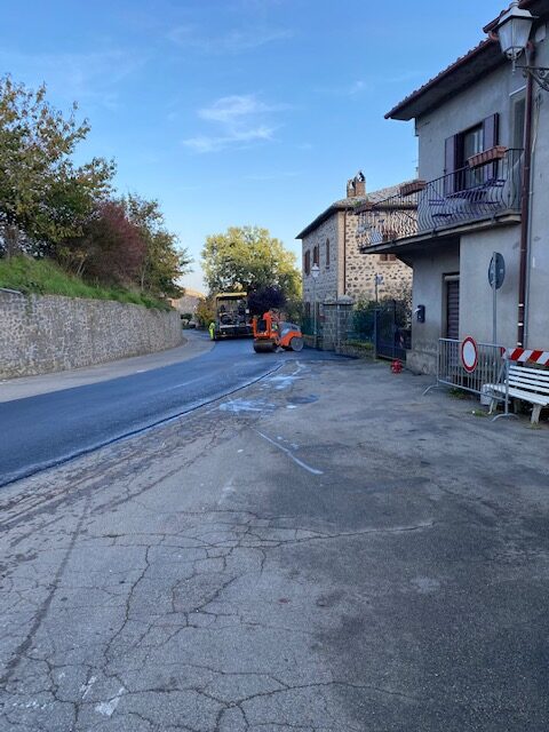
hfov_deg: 53.1
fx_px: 550
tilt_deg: -5.3
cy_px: 366
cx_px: 274
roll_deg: +0.2
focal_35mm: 26
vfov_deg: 67.3
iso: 32
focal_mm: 4.25
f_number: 1.8
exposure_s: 1/644
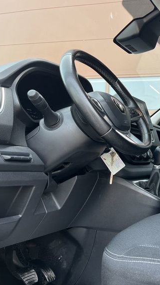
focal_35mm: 38
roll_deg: -2.9
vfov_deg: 52.8
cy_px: 142
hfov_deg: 28.2
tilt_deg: +5.1
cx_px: 178
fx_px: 287
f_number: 1.6
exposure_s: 1/122
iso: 64
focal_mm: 5.1
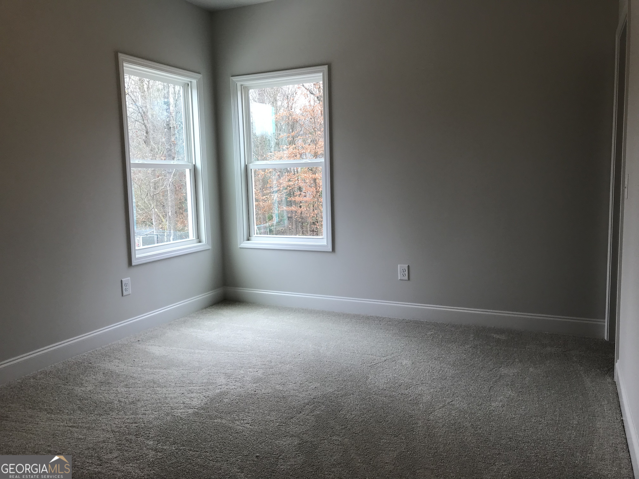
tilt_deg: -6.4
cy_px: 240
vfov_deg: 49.7
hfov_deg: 63.4
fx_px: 517
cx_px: 320
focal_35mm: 28
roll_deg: +1.3
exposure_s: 1/60
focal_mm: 3.99
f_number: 1.8
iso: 20
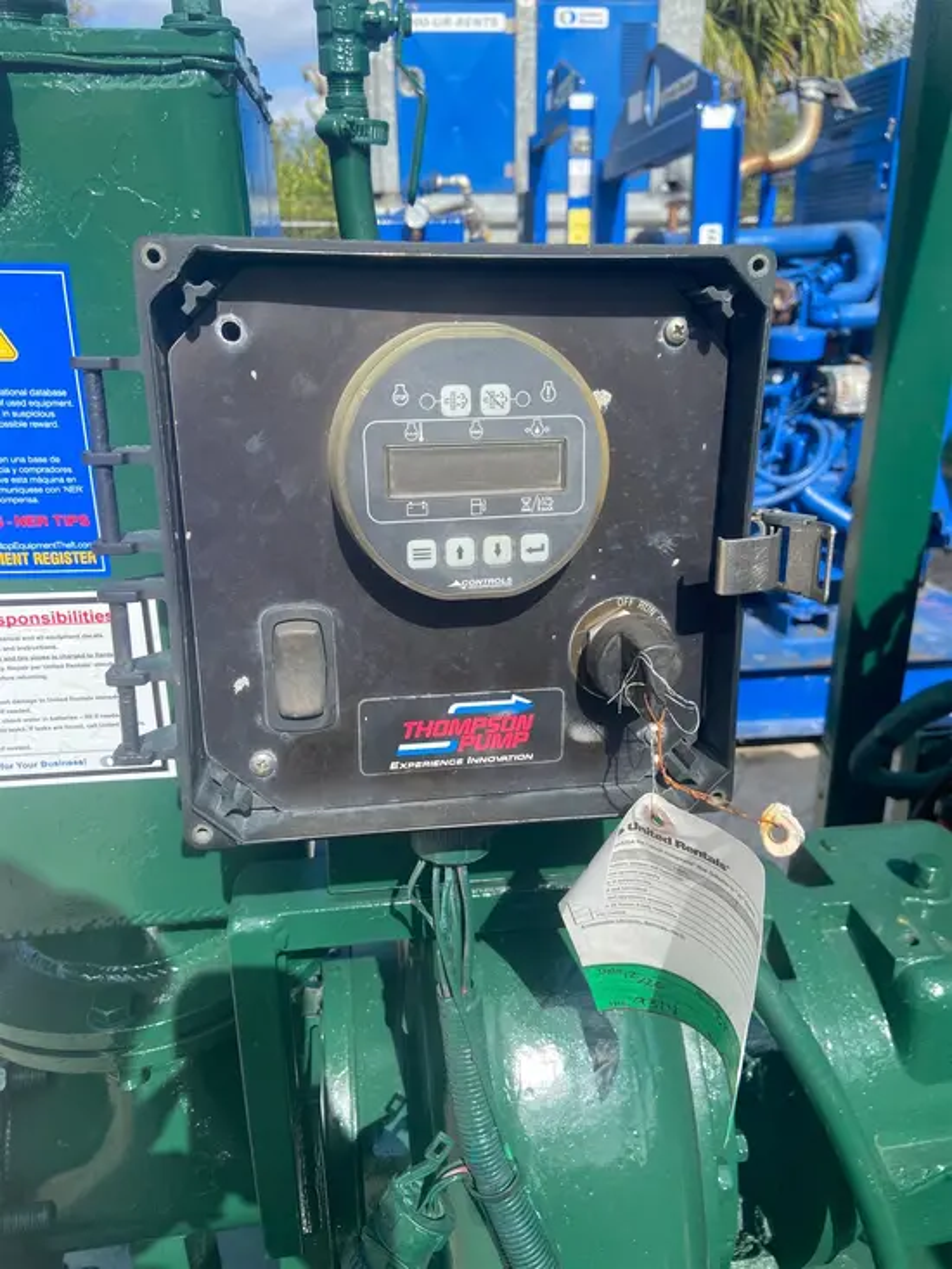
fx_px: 953
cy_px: 634
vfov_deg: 67.3
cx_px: 476
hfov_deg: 53.1
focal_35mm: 26
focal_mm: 4.25
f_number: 1.8
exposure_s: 1/1543
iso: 32
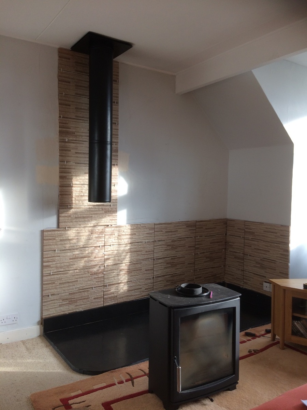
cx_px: 154
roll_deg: +0.5
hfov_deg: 48.2
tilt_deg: -3.8
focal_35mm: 29
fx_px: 343
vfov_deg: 61.7
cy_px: 205
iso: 40
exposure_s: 1/50
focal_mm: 4.15
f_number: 2.2
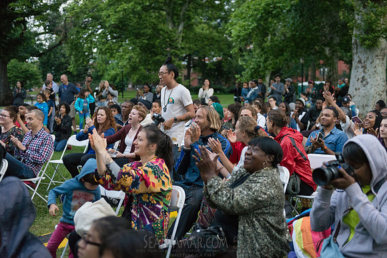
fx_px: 559
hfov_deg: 38.2
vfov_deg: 26.0
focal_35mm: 52
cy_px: 129
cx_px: 194
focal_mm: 52
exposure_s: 1/1250
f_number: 2.8
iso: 4000
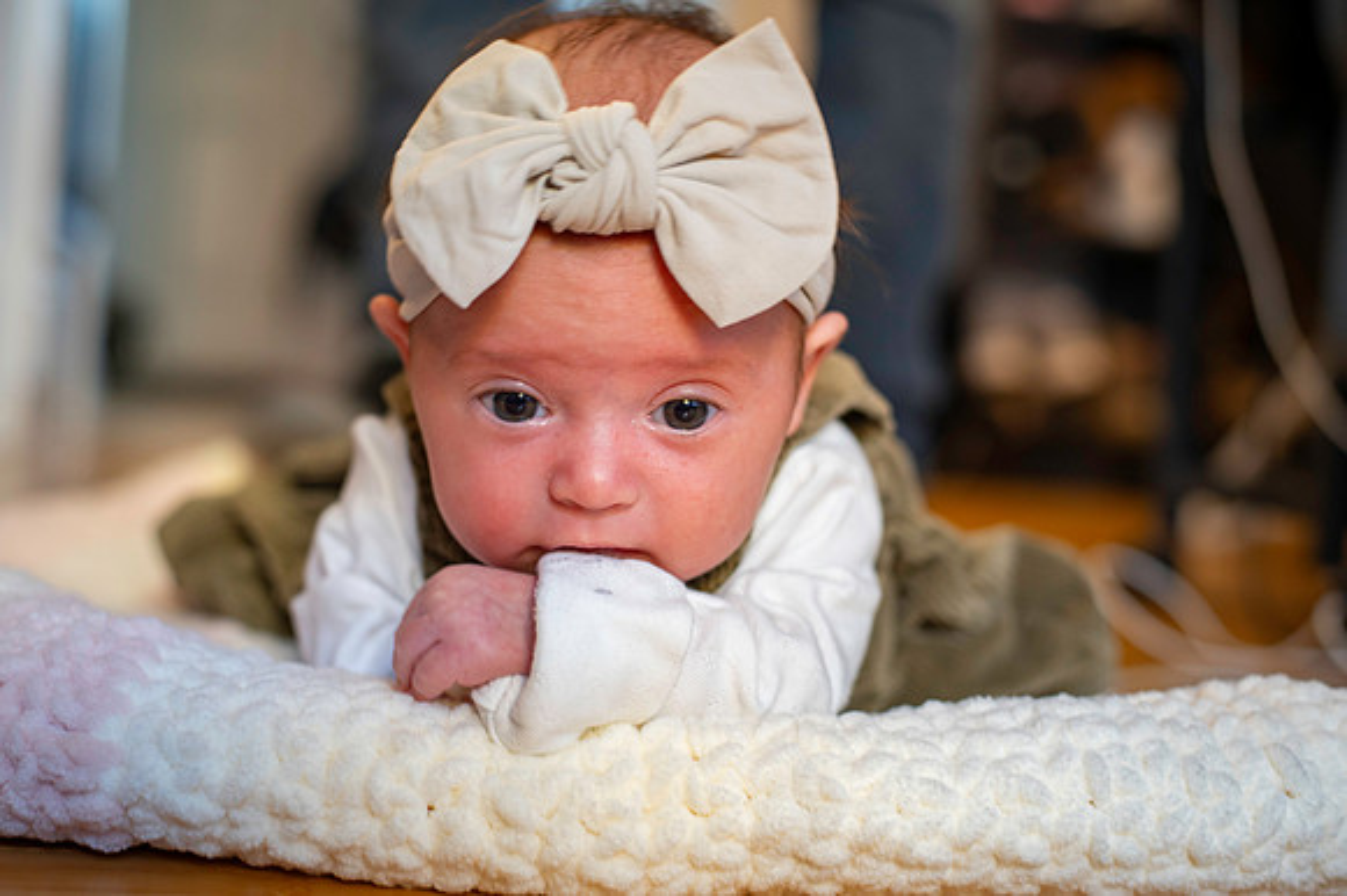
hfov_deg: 39.6
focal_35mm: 50
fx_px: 1870
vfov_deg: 27.0
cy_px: 448
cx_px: 674
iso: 1000
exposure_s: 1/60
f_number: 3.2
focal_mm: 50
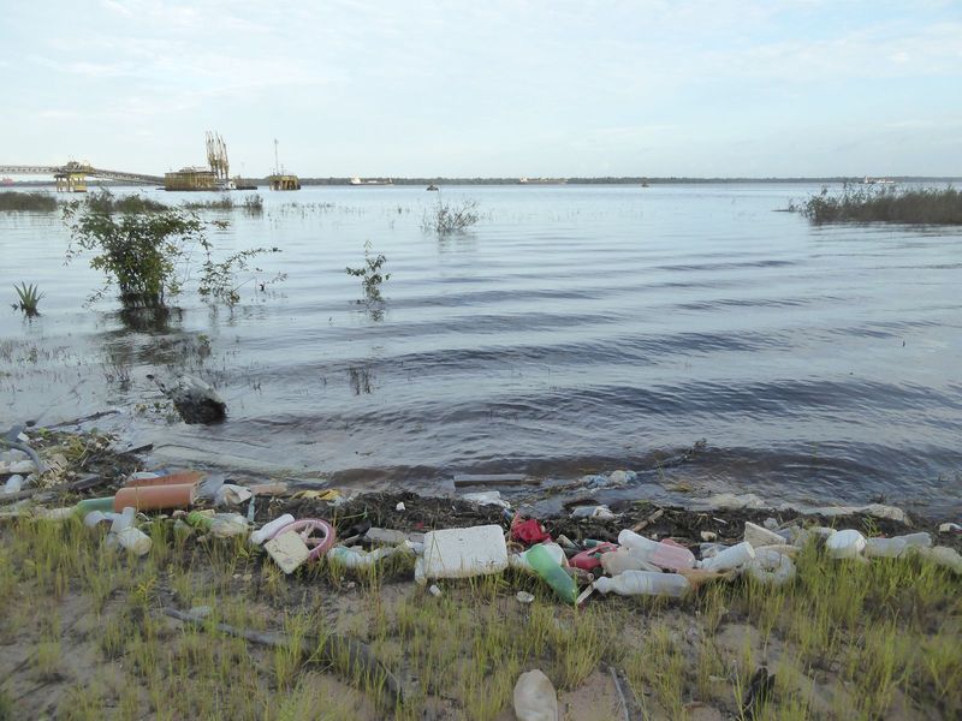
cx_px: 481
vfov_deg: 54.9
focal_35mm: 25
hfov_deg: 69.4
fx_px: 695
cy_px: 360
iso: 160
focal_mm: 4.3
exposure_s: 1/250
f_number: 3.3
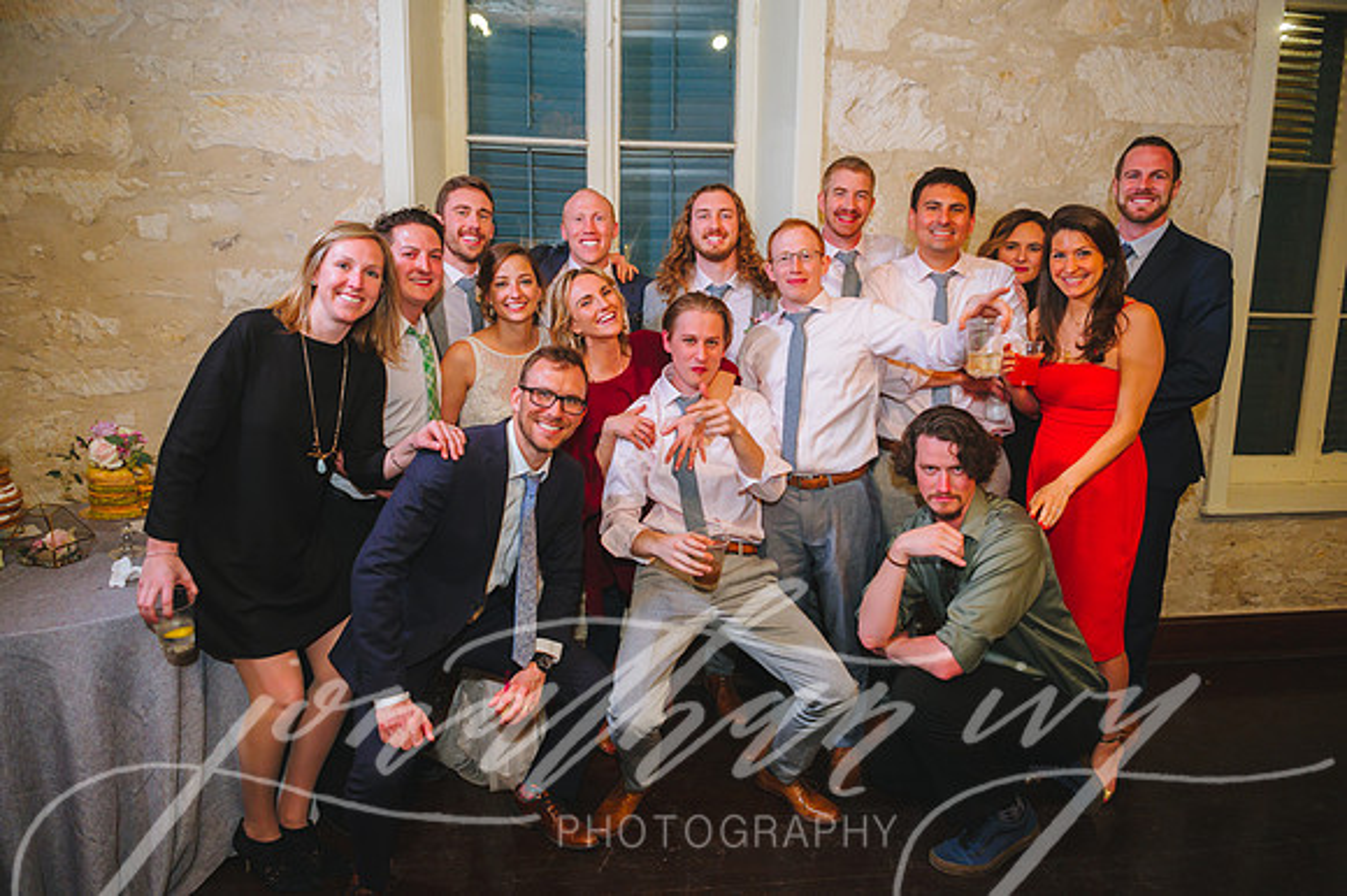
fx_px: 897
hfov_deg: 73.8
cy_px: 448
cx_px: 674
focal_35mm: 24
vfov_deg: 53.1
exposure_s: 1/80
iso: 2000
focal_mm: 24
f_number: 2.8
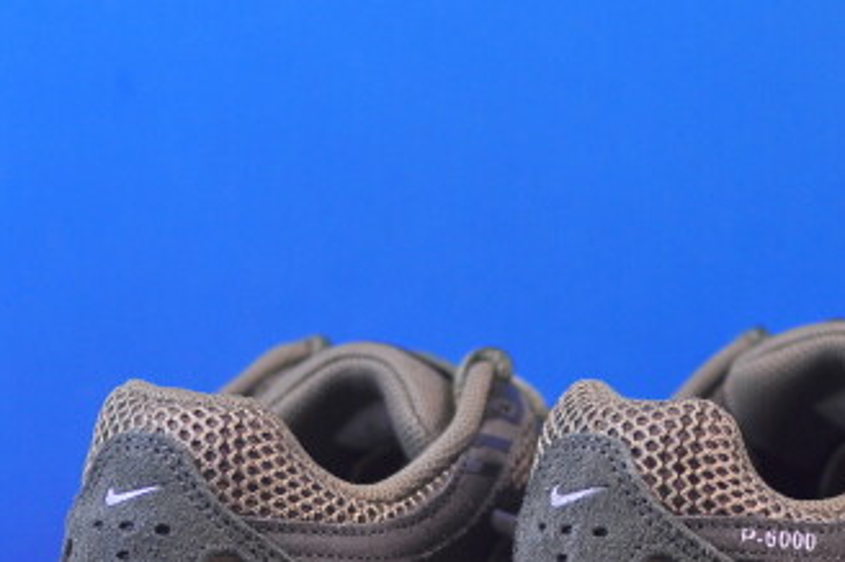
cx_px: 652
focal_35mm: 183
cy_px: 293
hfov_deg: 11.2
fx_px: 4291
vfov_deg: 7.5
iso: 250
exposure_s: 1/320
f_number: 2.2
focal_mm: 50
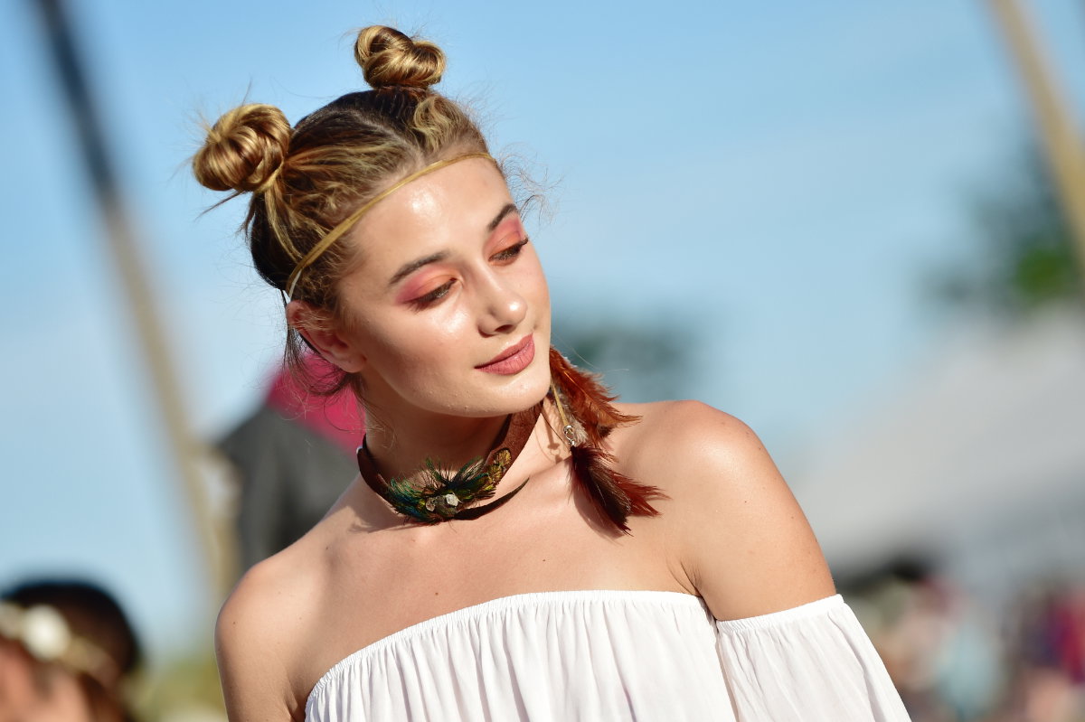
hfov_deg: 14.7
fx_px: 4217
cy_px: 361
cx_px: 542
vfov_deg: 9.8
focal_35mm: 140
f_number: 2.8
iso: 320
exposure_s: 1/6400
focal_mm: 140
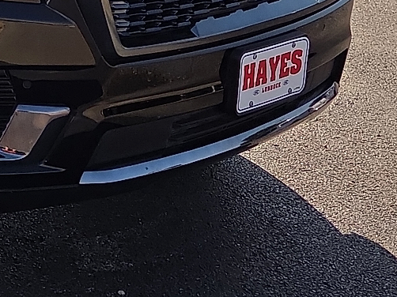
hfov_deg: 17.3
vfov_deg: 14.0
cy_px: -82
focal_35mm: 102
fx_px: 1169
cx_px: -210
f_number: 1.8
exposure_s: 1/3333
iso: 25
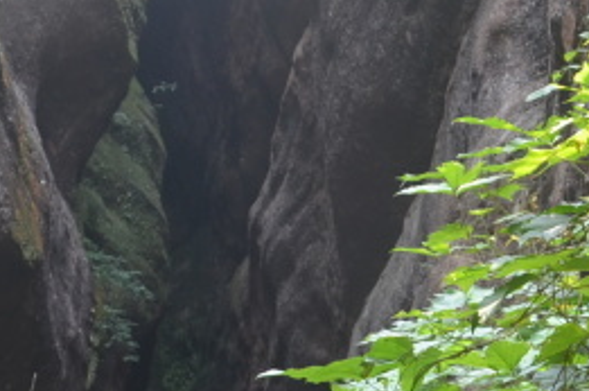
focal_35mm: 106
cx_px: 194
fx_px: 1731
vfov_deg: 12.8
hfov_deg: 19.2
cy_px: 312
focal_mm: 18
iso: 250
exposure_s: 1/125
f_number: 5.6
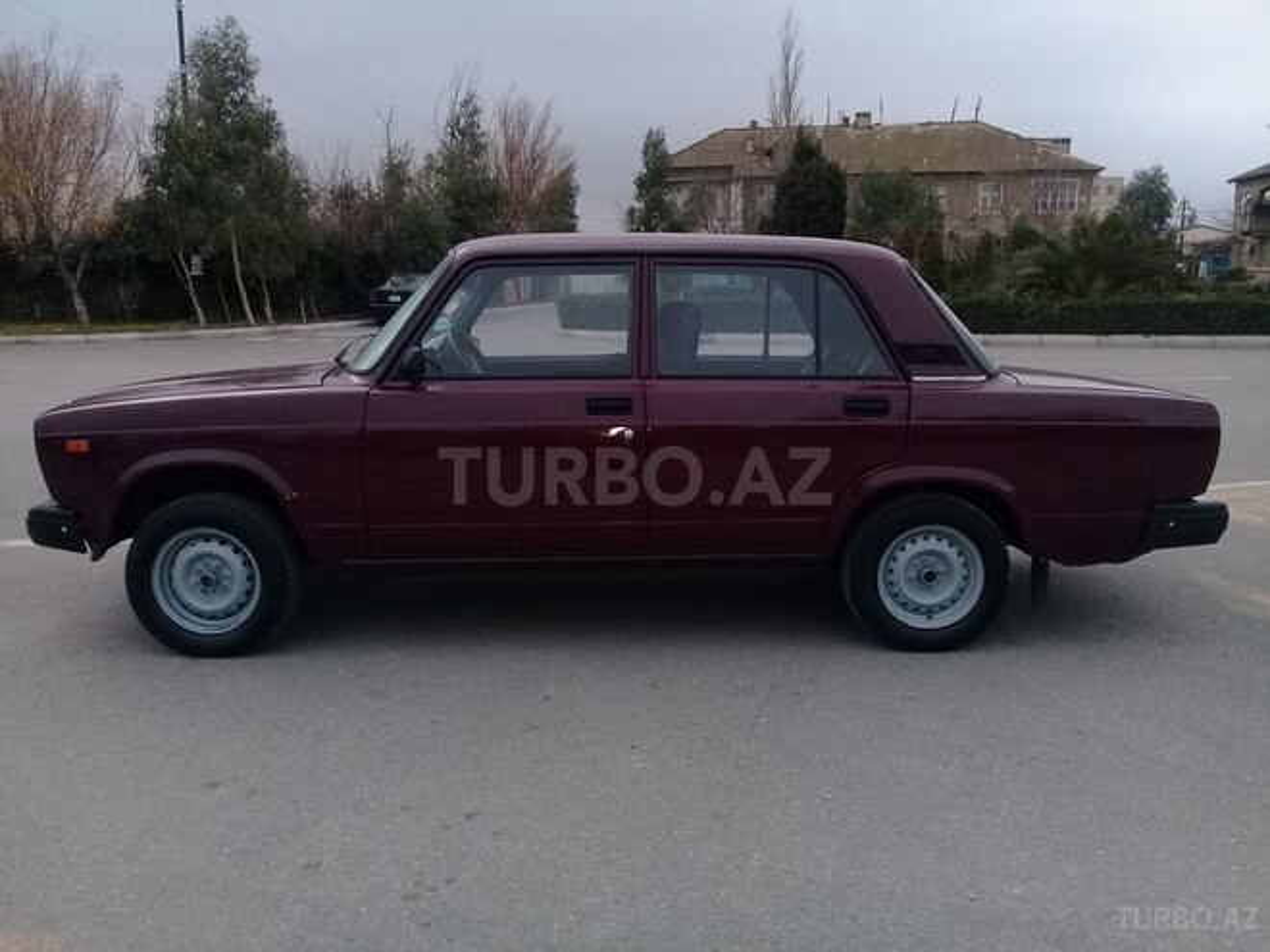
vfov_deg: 45.4
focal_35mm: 31
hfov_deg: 58.4
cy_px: 476
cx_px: 635
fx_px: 1137
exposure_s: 1/33
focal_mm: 3.3
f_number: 2.2
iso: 80
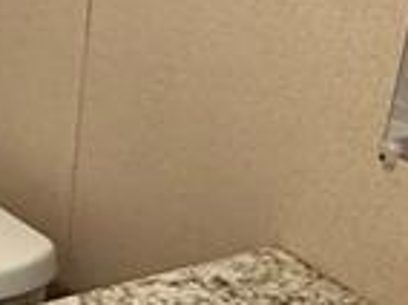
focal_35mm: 101
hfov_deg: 17.9
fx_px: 1188
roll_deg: +0.1
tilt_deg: -26.1
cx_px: -158
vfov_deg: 14.6
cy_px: 216
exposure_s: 1/60
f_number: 2.2
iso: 250
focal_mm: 2.22
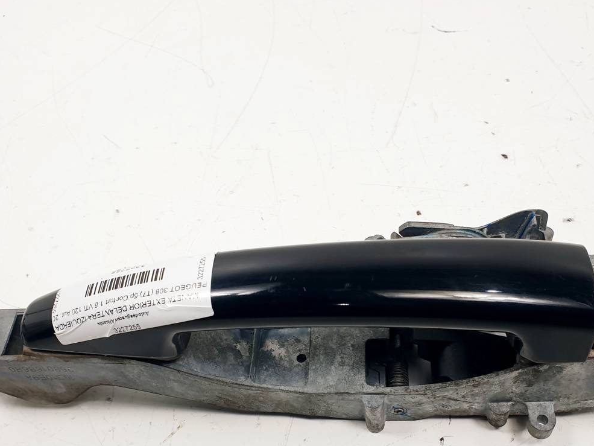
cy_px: 323
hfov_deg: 48.9
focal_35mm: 38
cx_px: 327
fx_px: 652
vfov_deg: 37.0
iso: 50
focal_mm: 4.3
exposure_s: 1/286
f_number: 2.4
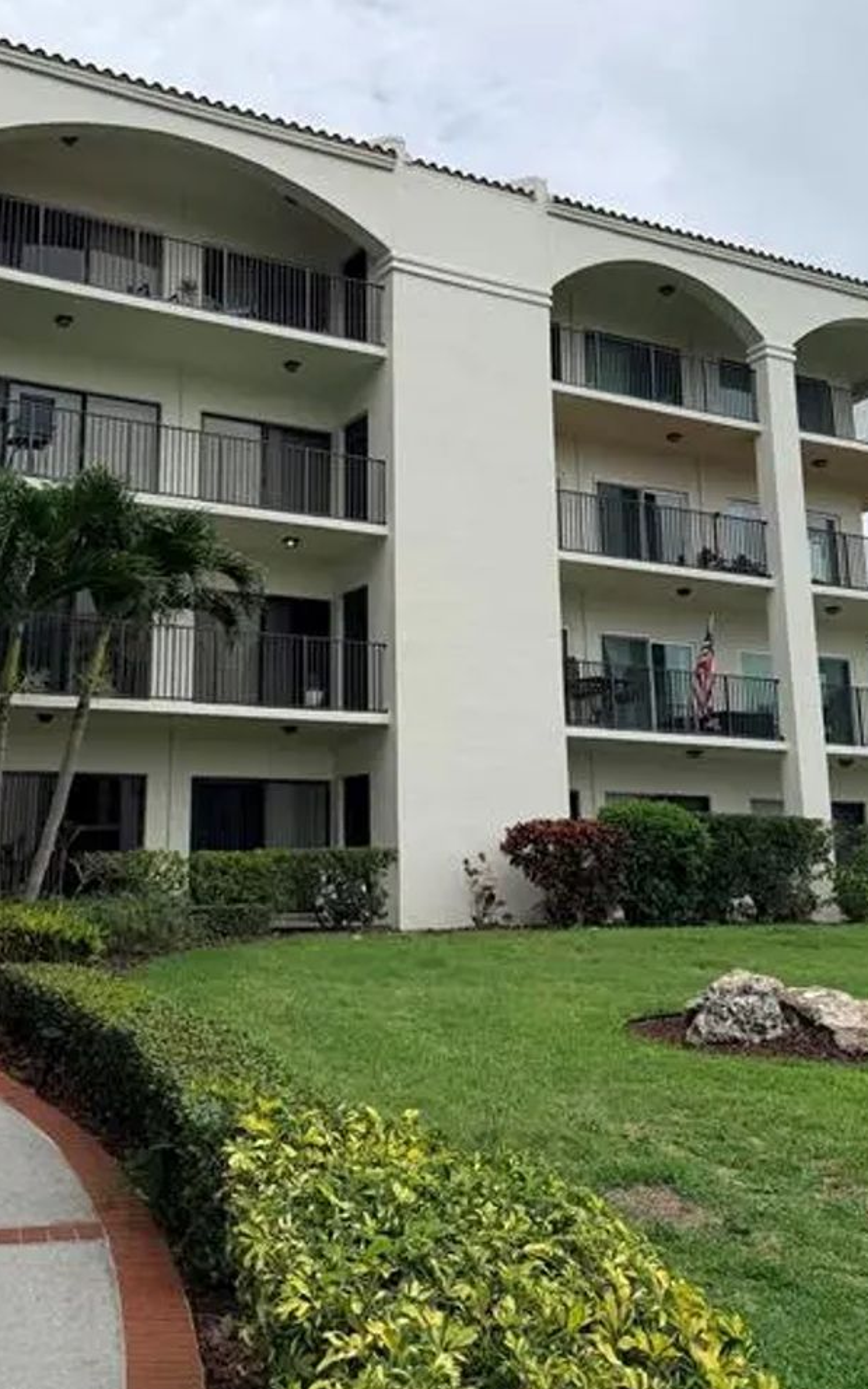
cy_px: 551
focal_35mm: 35
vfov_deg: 54.9
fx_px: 1325
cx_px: 328
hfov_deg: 36.1
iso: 80
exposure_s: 1/9091
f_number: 1.78
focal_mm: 6.76
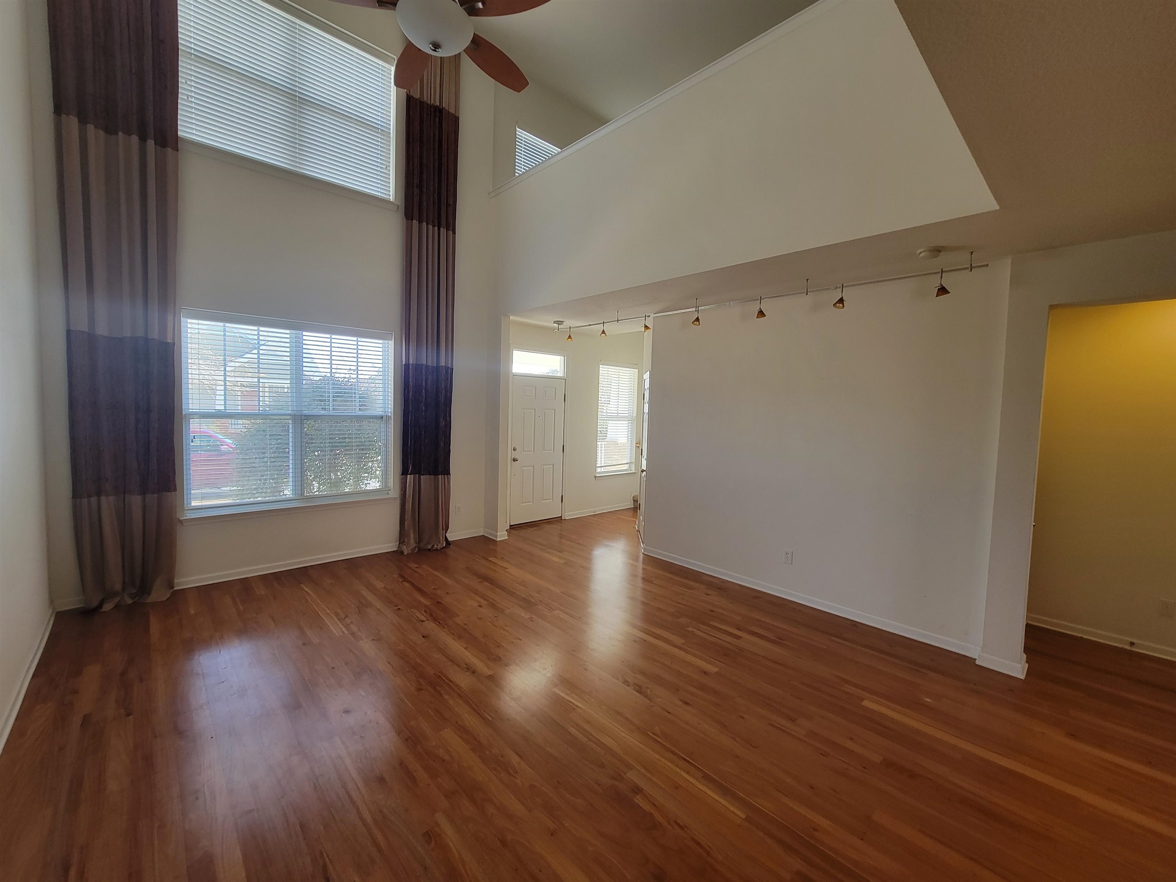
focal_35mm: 13
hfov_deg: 106.2
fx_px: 442
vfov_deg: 89.9
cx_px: 588
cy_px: 441
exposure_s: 1/60
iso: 125
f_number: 2.2
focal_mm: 2.2
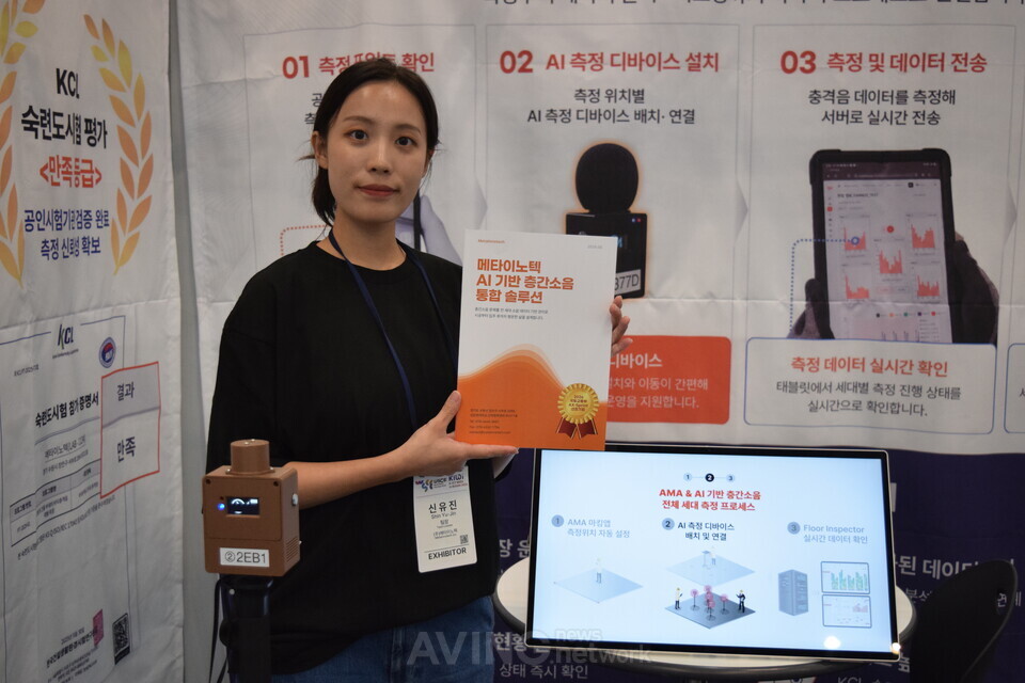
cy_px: 342
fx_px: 1196
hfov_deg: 46.4
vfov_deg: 31.9
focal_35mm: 42
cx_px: 512
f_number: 4.2
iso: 1600
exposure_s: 1/250
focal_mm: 28
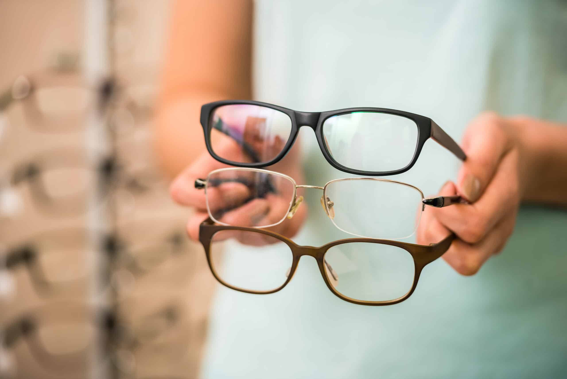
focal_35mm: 180
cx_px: 284
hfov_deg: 11.4
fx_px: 2836
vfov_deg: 7.6
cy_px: 190
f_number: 2.8
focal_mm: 180
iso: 400
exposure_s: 1/100
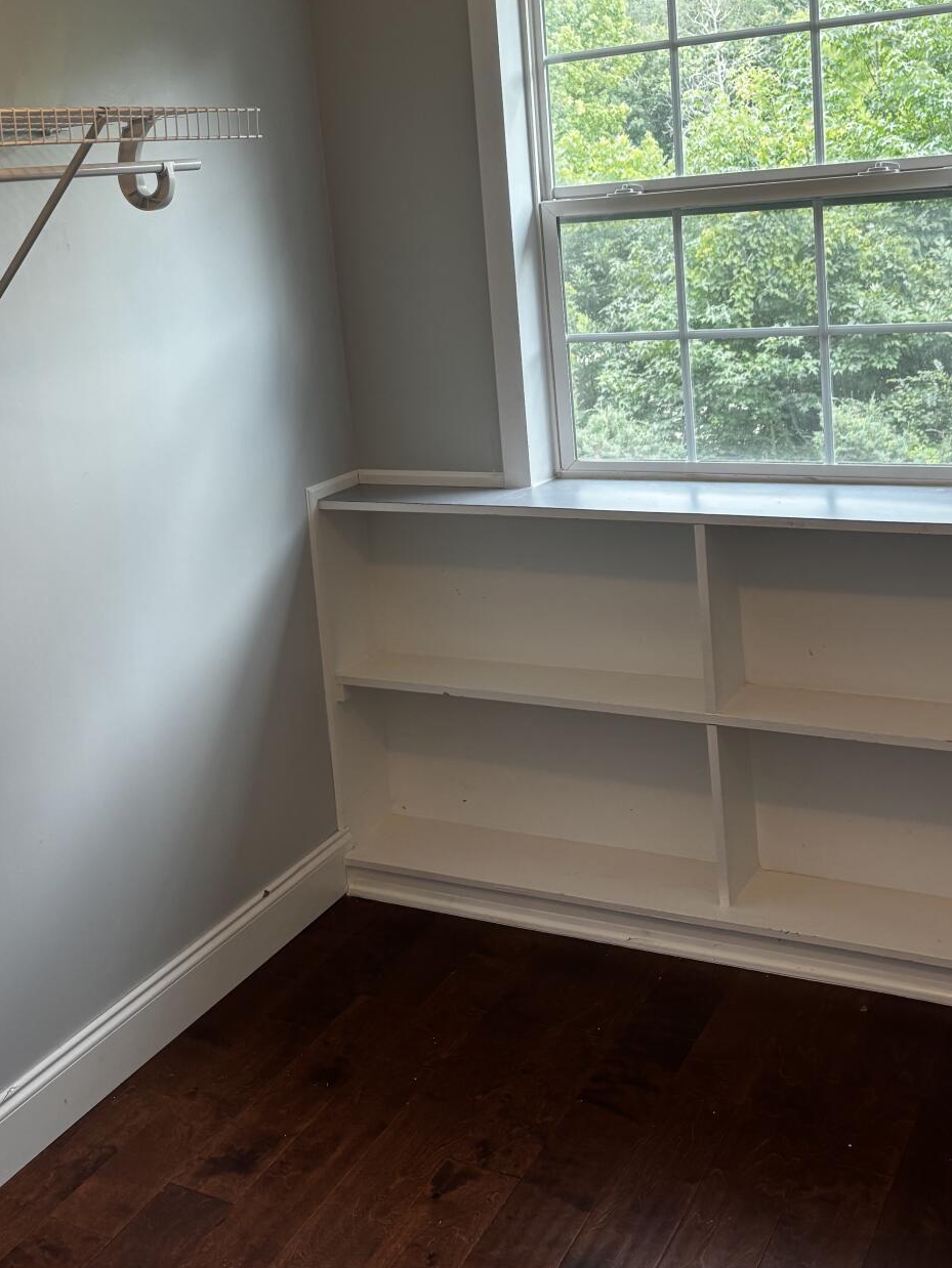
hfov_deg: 34.2
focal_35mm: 42
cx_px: 349
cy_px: 439
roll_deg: +4.6
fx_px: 1540
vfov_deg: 44.2
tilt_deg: -9.7
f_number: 1.6
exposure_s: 1/120
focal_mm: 5.96
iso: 100
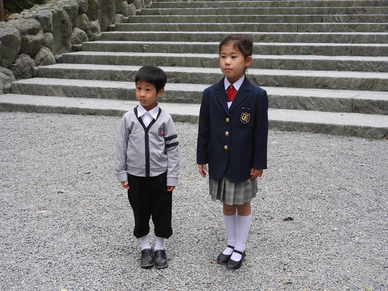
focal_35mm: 50
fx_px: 560
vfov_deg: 29.1
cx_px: 194
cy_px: 146
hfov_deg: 38.2
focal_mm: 9
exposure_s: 1/30
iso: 100
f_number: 4
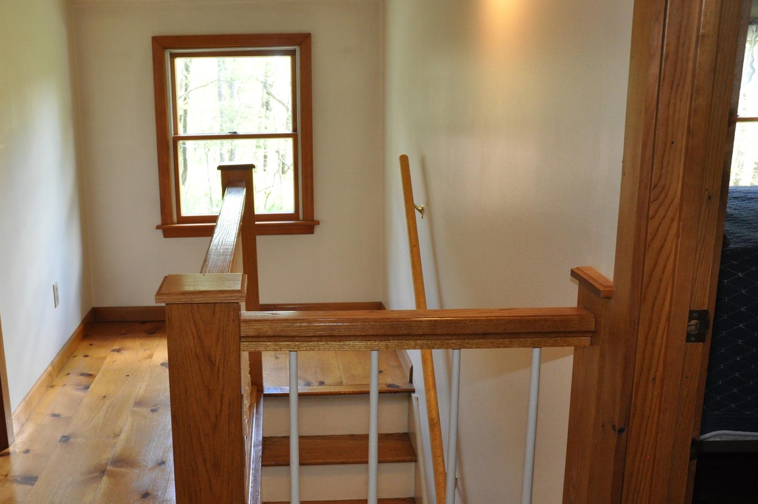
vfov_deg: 31.1
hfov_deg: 45.3
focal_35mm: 43
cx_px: 312
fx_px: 904
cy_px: 289
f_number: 6.3
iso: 1250
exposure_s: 1/60
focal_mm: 24
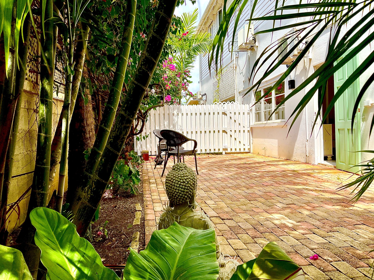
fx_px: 313
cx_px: 187
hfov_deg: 61.7
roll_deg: +2.0
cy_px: 140
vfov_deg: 48.2
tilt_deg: -0.7
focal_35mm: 29
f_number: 1.8
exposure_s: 1/1035
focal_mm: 3
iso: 16
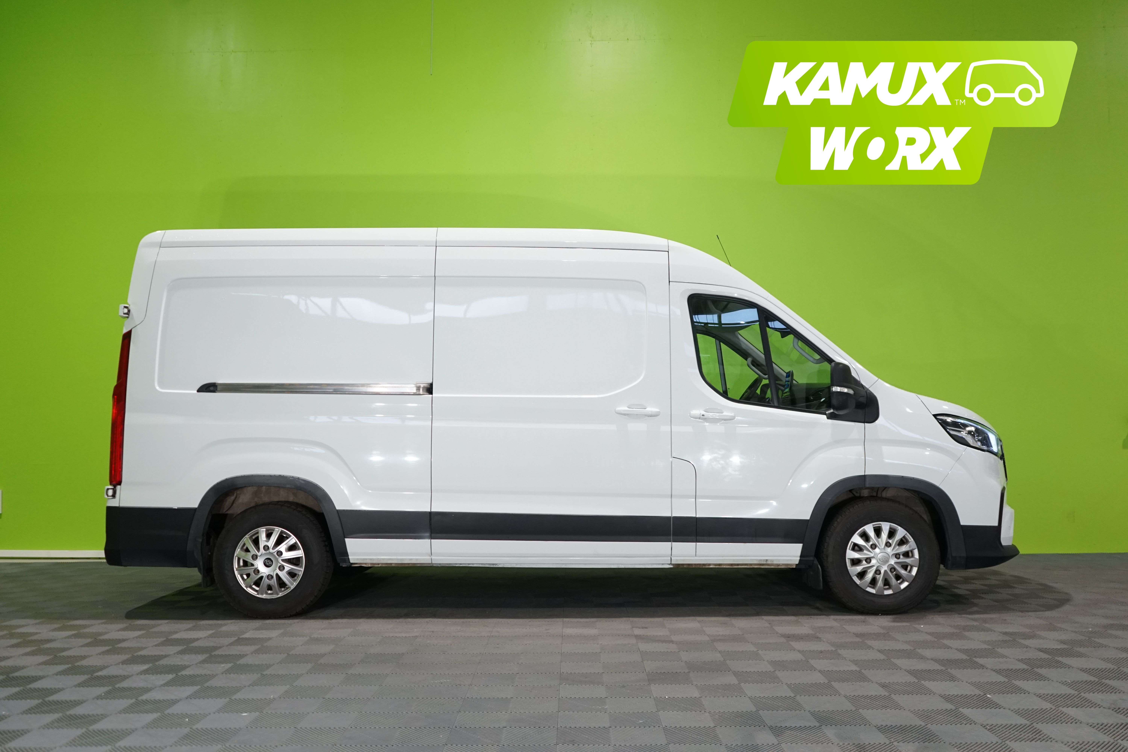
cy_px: 376
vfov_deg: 45.0
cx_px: 564
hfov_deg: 63.7
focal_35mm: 29
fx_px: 909
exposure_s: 1/125
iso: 1600
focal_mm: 29
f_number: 4
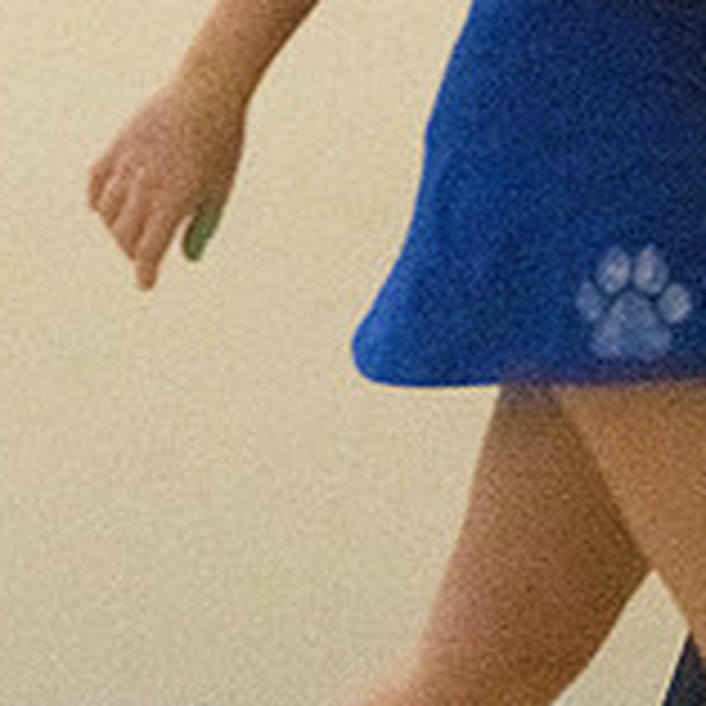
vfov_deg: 3.1
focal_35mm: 564
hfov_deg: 3.1
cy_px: 328
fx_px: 13014
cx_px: 1169
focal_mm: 120
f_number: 4.5
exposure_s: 1/1250
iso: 10000
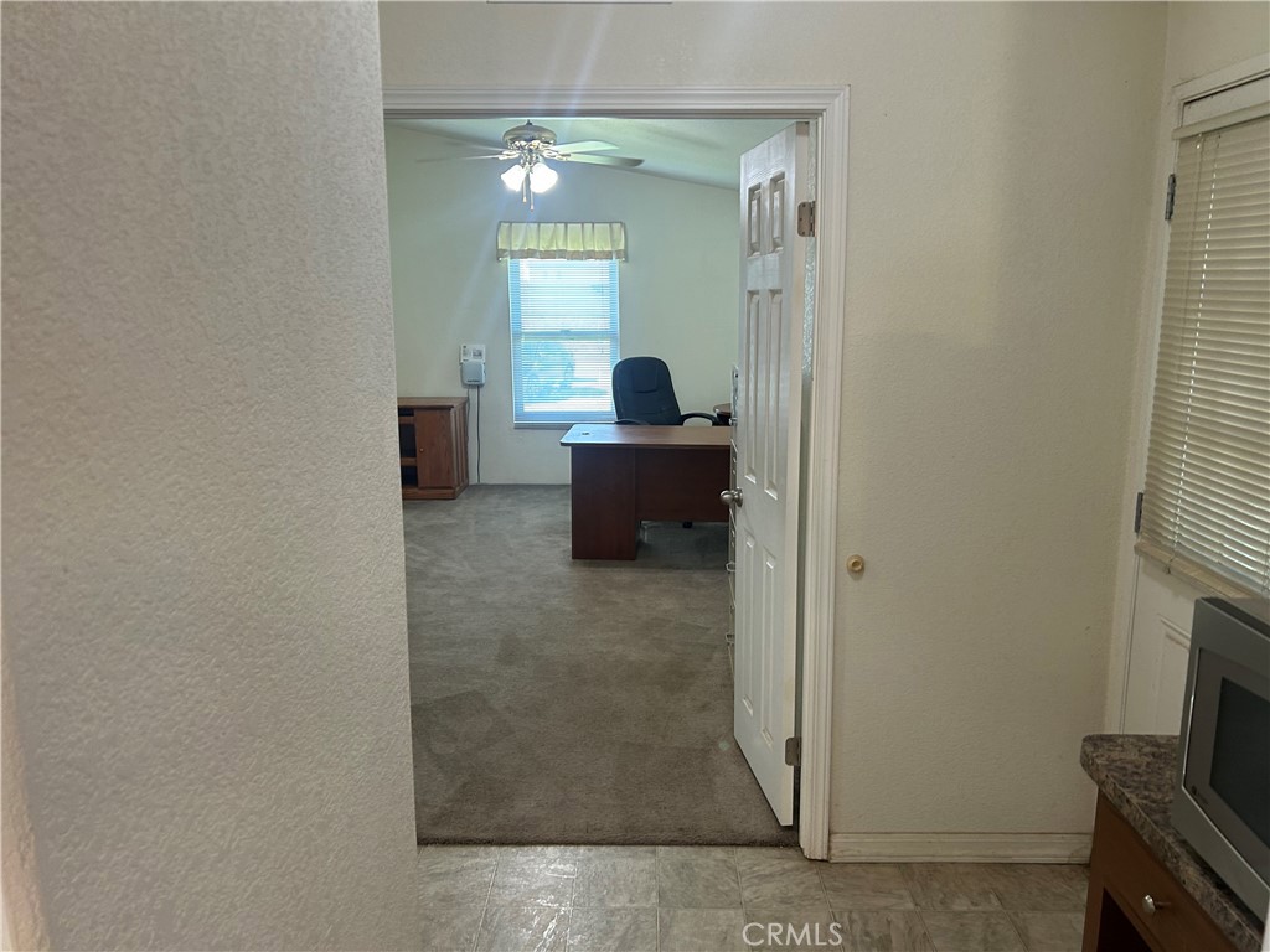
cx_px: 635
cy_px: 476
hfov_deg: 67.3
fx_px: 954
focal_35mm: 26
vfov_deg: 53.1
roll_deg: +0.1
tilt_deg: -11.0
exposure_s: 1/60
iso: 125
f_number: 1.5
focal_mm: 5.7
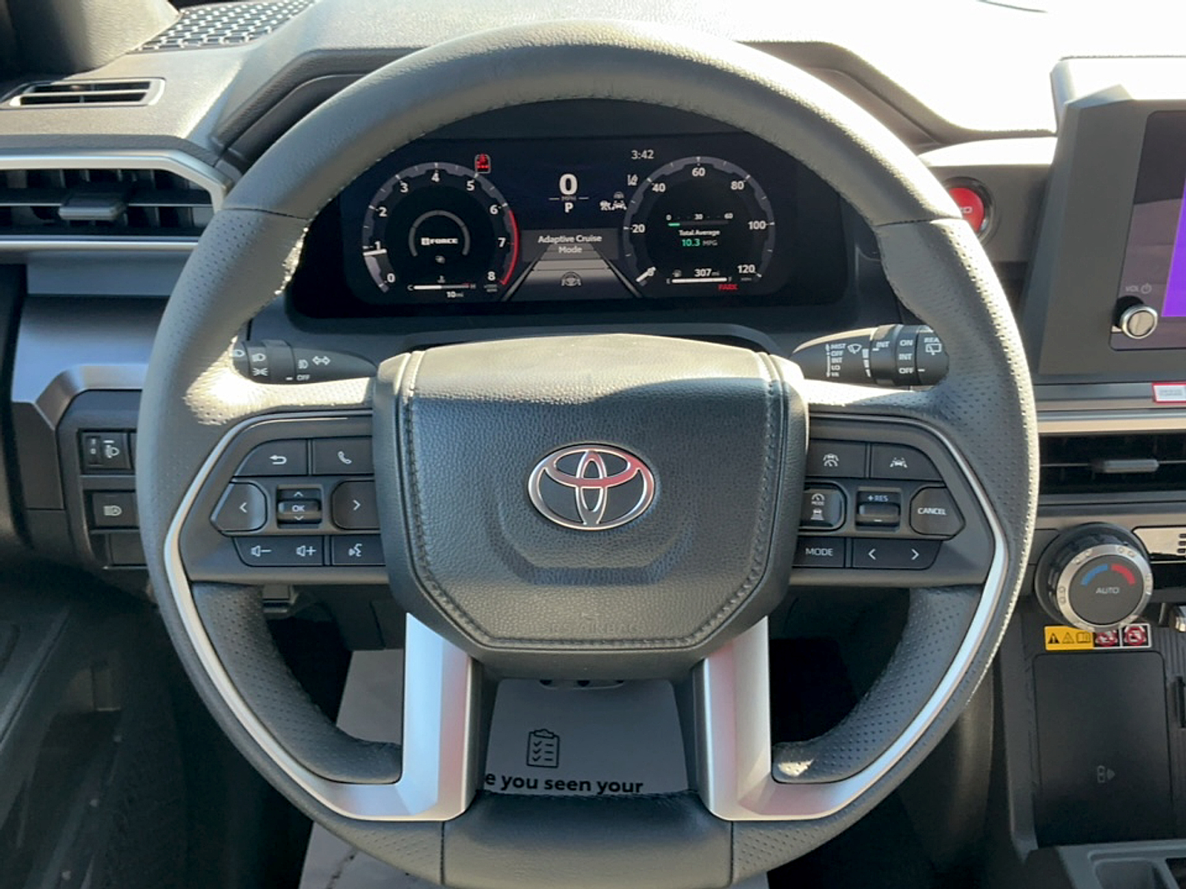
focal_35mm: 30
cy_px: 444
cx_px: 593
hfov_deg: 60.0
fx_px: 1028
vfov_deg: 46.8
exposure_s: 1/60
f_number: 1.8
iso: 40
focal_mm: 3
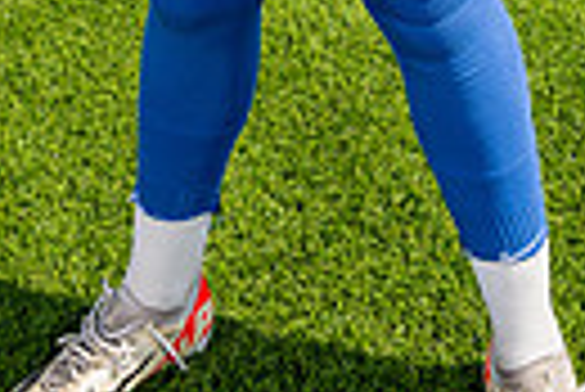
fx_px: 1350
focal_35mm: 83
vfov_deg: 12.2
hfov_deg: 24.2
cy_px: -617
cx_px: 428
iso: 50
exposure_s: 1/125
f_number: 7.1
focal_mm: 24
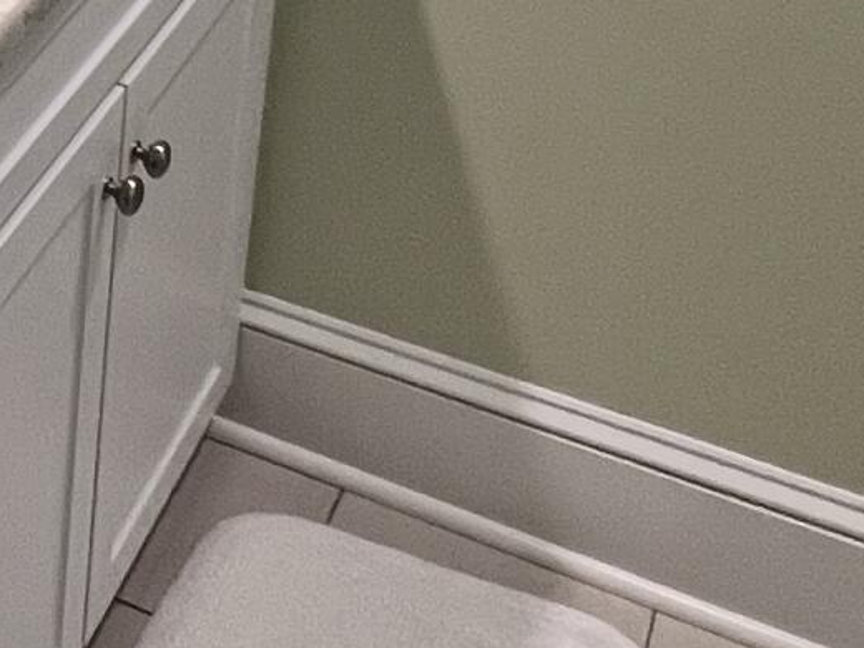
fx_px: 1872
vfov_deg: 17.8
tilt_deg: -22.1
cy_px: -284
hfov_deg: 22.9
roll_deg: +1.1
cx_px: -287
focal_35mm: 75
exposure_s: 1/120
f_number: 1.8
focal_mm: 1.57
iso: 250
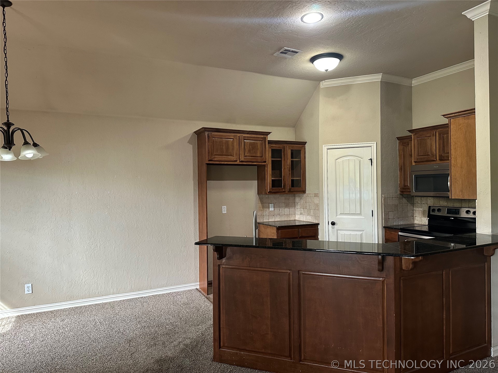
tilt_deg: -0.8
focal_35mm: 24
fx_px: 345
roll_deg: +0.8
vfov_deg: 56.8
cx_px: 249
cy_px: 186
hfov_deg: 71.6
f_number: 1.78
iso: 320
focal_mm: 6.86
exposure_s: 1/60
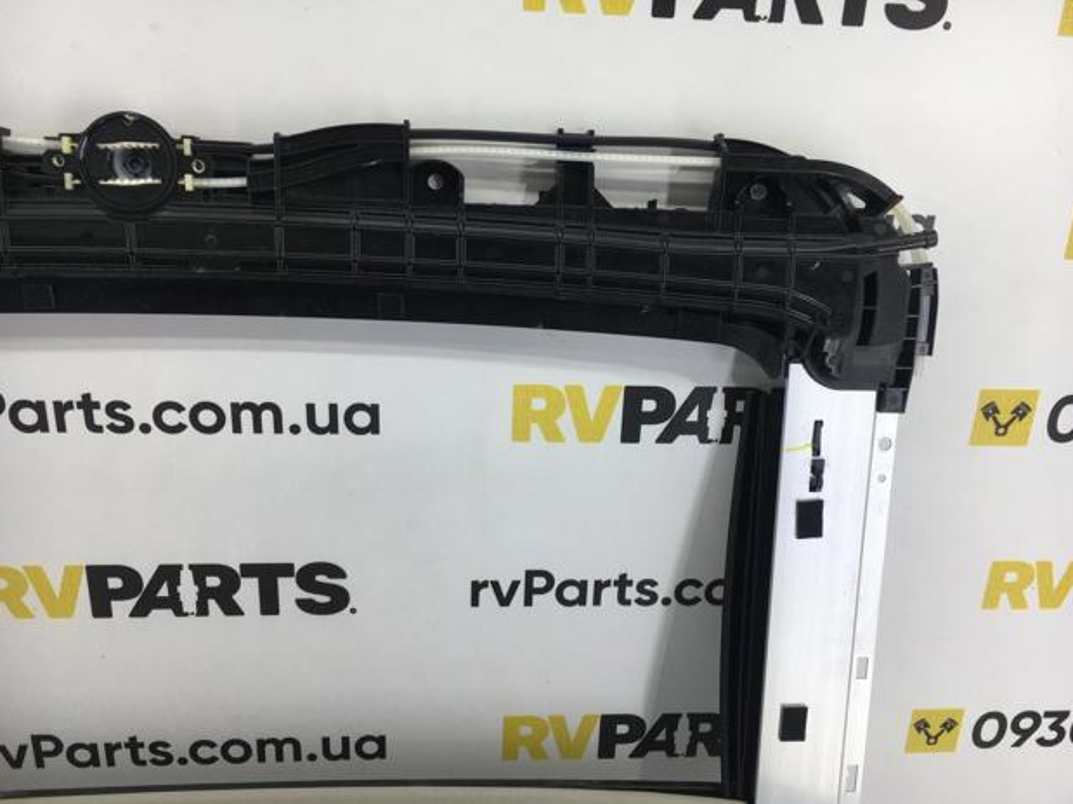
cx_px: 551
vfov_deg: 46.8
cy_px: 409
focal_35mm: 30
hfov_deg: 60.0
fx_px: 930
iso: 40
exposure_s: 1/100
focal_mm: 4.15
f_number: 2.2
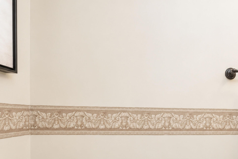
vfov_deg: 46.5
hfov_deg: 61.4
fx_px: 178
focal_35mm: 27
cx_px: 193
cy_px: 116
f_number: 10
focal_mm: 10
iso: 2000
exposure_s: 1/60
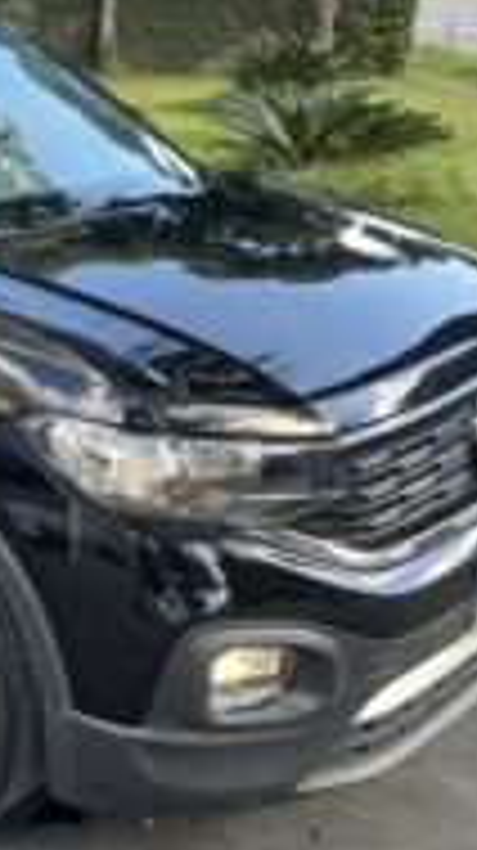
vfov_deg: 38.0
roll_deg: +2.5
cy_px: 274
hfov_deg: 20.5
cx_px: -117
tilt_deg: -13.0
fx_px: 1217
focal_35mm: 54
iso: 40
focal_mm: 5.7
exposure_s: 1/120
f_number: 1.5
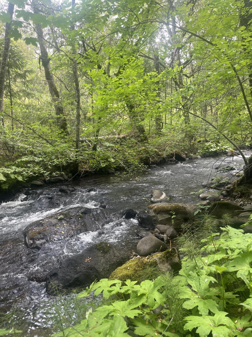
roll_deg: +0.5
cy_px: 168
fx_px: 252
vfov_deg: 67.3
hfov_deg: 53.1
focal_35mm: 26
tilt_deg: -7.5
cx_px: 126
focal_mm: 5.1
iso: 64
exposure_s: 1/121
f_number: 1.6
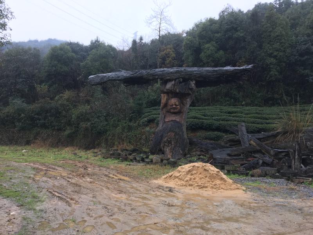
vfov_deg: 48.2
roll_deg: -1.5
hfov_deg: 61.7
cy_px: 118
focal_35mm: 29
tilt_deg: +3.7
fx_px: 262
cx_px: 156
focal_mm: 4.15
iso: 25
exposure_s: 1/100
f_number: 2.2
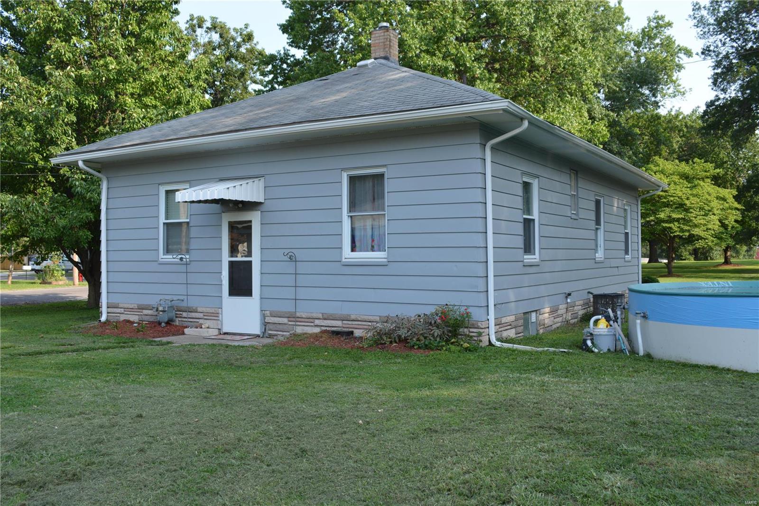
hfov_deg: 57.2
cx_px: 380
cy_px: 253
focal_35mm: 33
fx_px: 696
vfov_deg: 40.0
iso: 200
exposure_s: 1/200
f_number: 7.1
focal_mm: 22
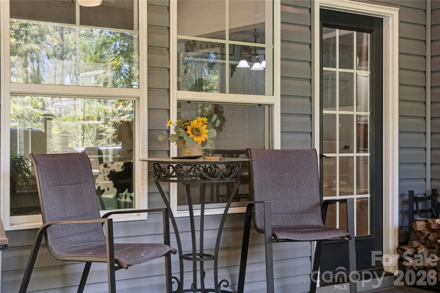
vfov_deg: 24.6
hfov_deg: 36.2
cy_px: 146
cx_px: 220
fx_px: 672
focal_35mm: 55
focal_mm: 55
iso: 1600
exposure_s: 1/100
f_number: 8
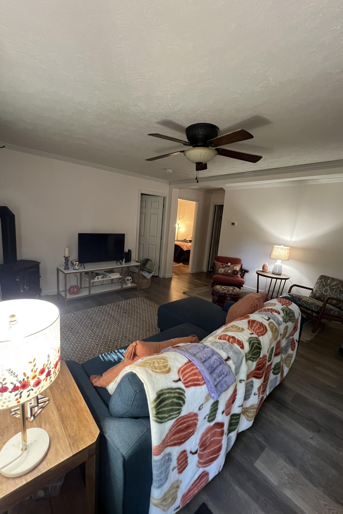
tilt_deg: -11.6
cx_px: 155
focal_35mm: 14
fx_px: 200
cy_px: 263
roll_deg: -4.6
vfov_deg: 104.2
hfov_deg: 81.0
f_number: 1.8
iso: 500
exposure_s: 1/60
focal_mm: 1.57
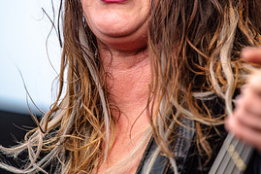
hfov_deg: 4.1
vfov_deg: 2.7
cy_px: 52
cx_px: 133
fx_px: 3630
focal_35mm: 501
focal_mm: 300
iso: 200
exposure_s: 1/640
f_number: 4
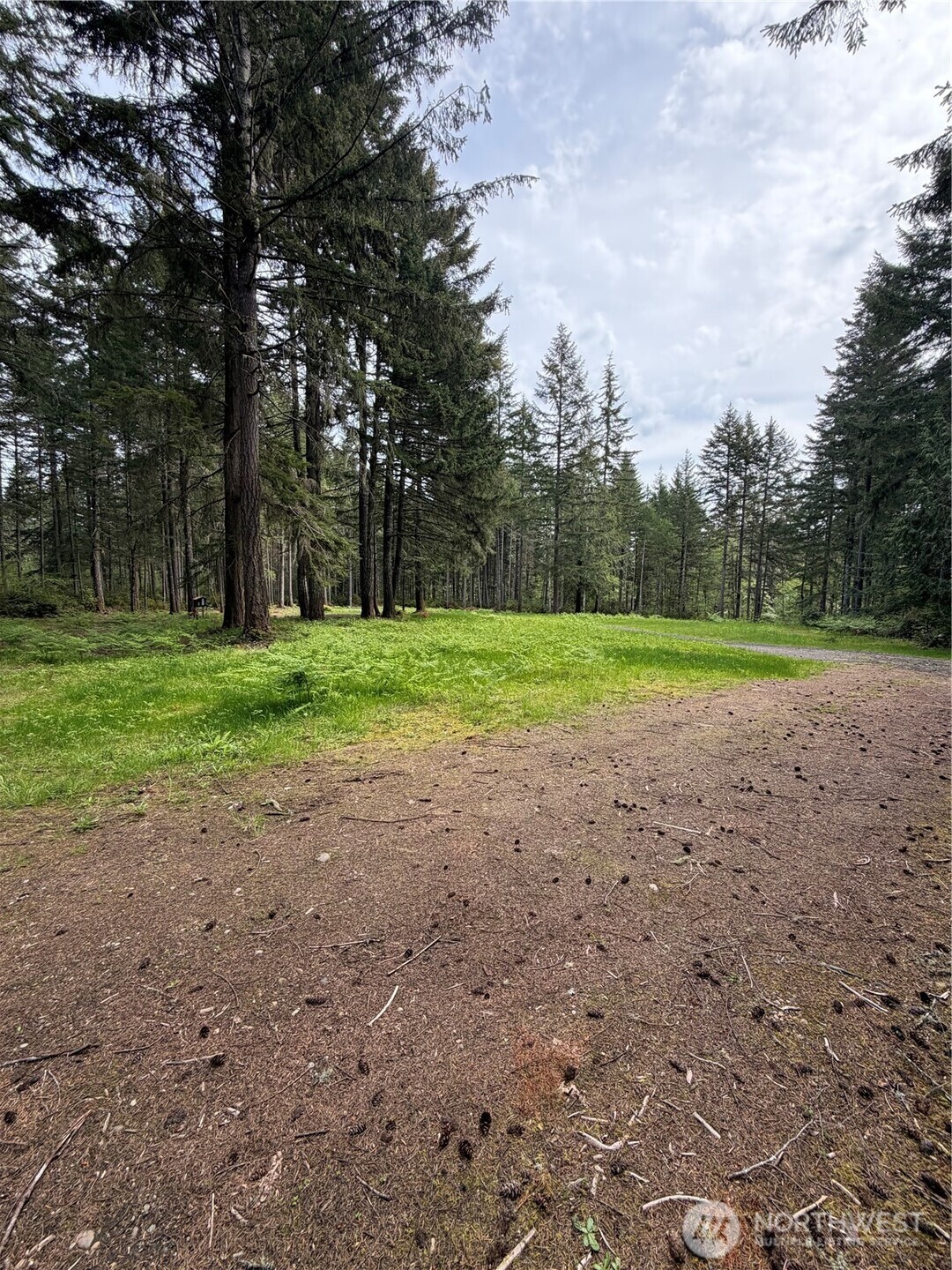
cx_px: 476
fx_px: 513
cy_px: 635
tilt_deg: -5.0
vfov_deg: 102.1
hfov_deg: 85.7
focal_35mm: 14
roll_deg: -0.2
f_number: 2.2
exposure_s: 1/502
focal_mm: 2.22
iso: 64
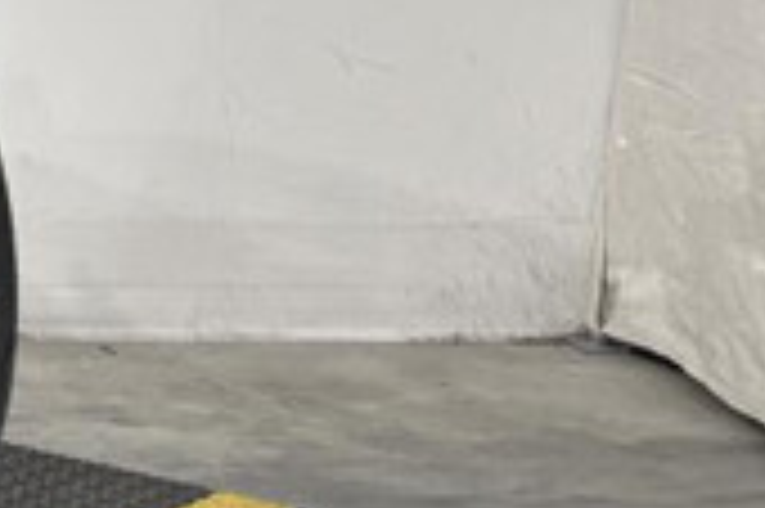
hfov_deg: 10.6
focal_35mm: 170
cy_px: 94
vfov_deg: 8.0
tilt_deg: -11.3
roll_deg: -0.5
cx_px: -974
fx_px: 3609
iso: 125
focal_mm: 5.96
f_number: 1.6
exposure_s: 1/120
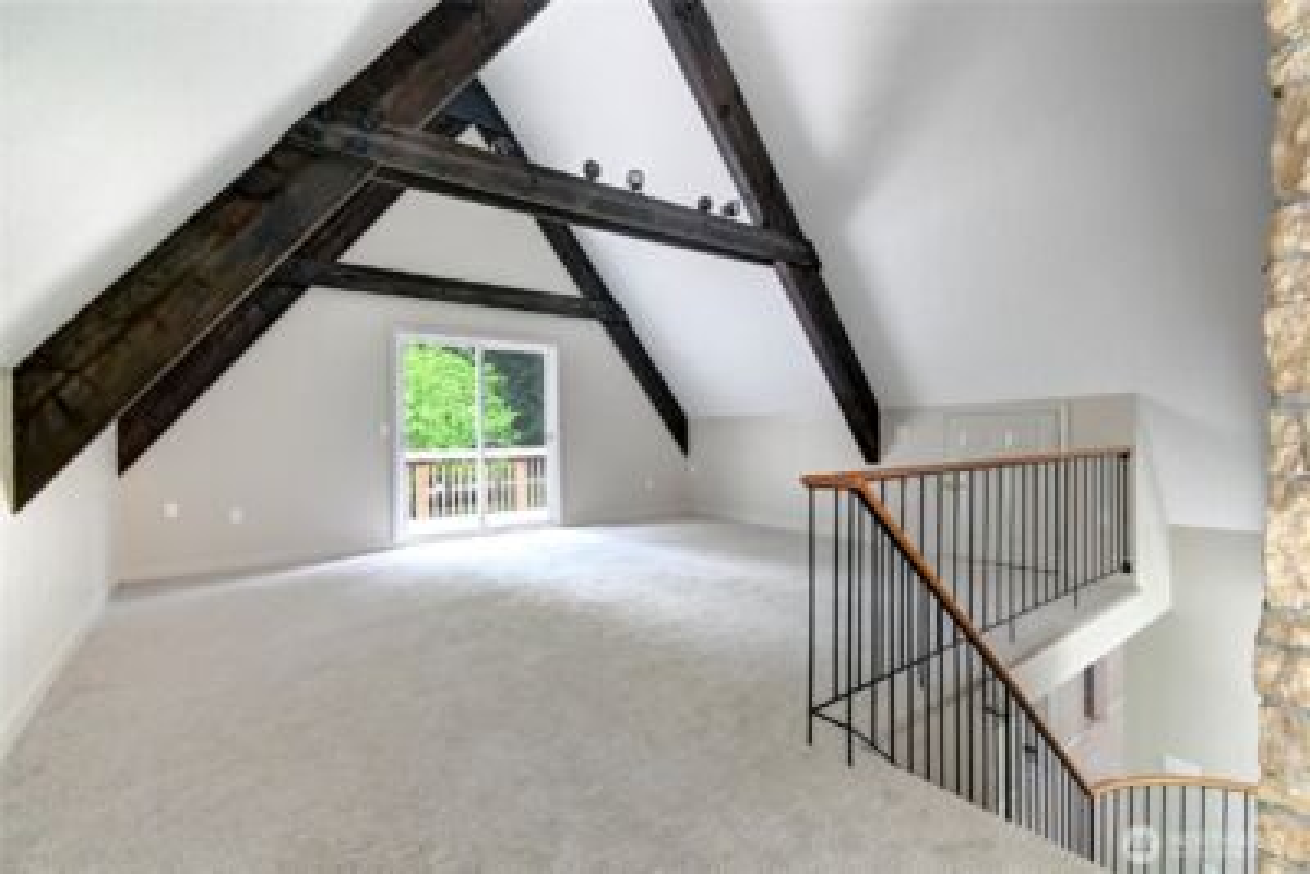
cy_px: 437
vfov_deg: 77.4
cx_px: 655
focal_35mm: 15
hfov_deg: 100.4
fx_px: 546
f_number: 11
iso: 3200
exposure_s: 1/6
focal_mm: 10
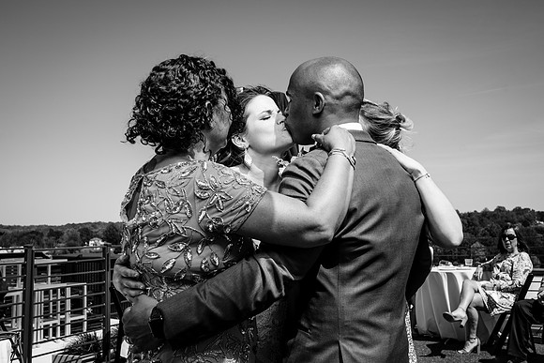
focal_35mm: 40
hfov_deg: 48.7
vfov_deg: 33.6
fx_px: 600
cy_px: 164
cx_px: 295
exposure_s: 1/250
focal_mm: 35
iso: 50
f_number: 7.1
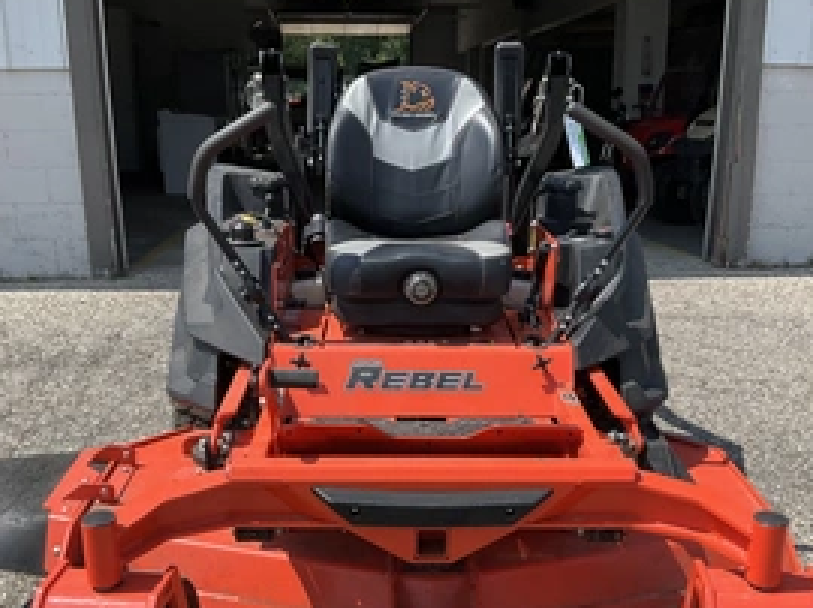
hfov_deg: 43.9
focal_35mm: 43
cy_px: 430
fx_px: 1009
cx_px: 397
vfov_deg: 33.1
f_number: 1.8
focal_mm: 3
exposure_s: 1/1577
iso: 25
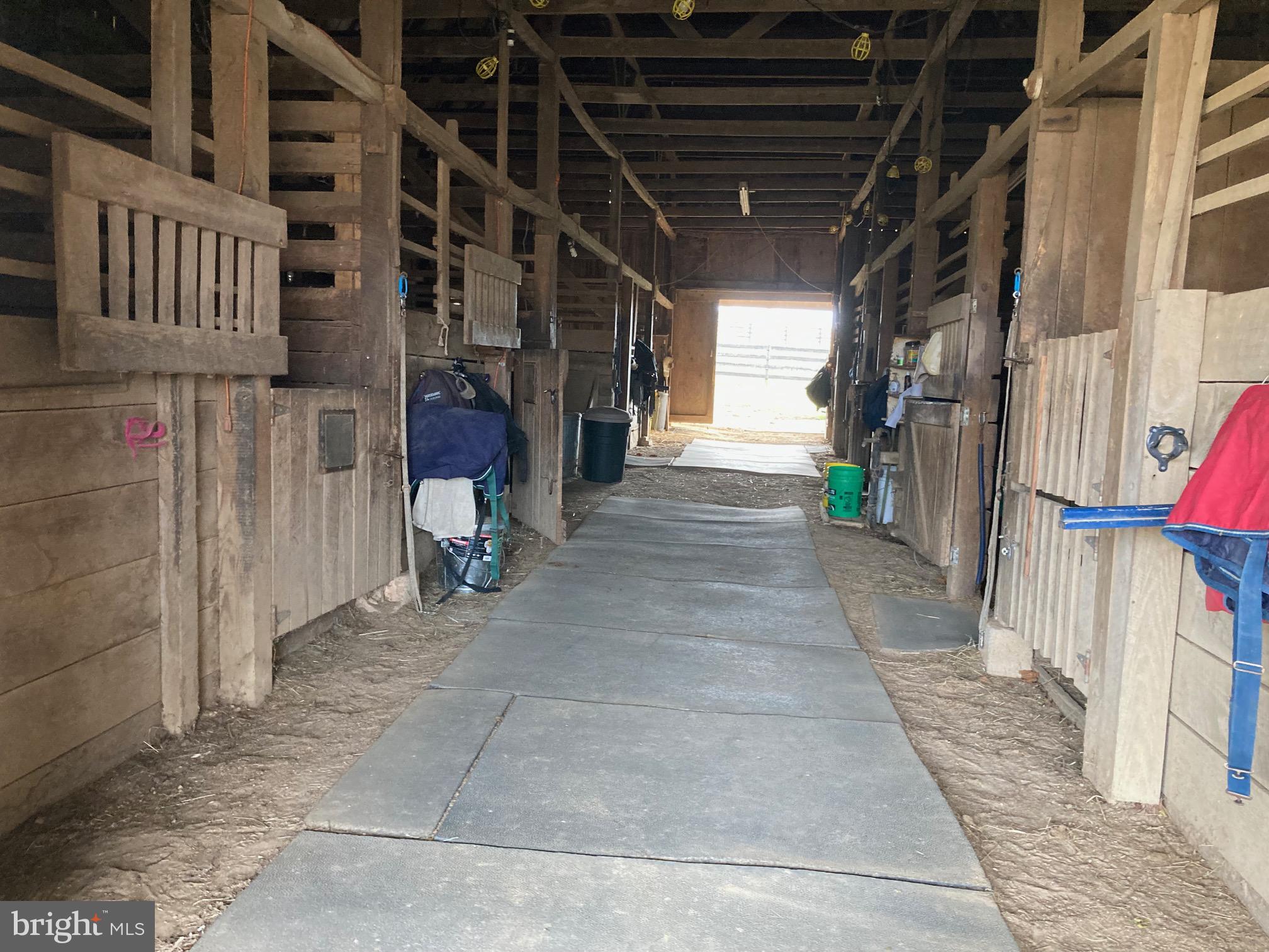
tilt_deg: -5.3
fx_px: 1026
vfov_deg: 49.7
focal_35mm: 28
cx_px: 634
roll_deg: -2.7
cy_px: 476
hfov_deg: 63.4
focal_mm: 3.99
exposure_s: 1/60
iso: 250
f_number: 1.8
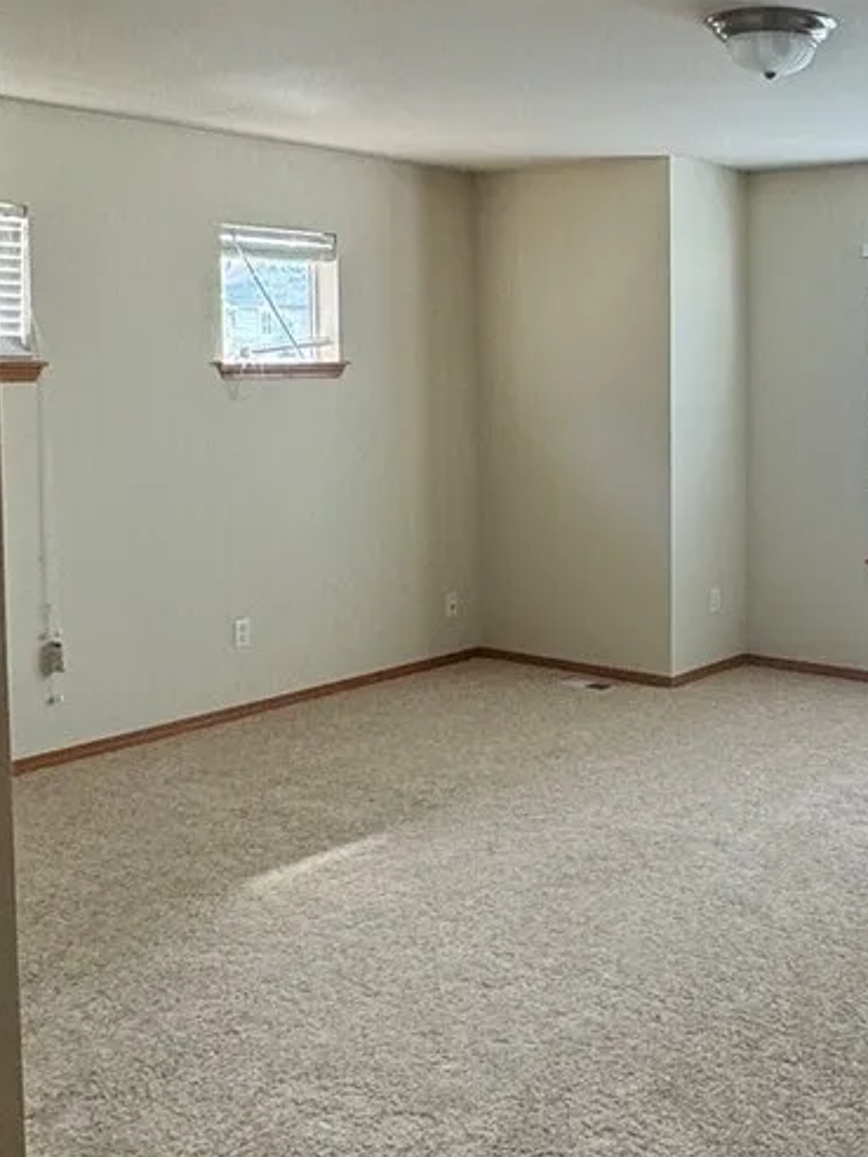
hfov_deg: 33.1
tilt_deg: -2.1
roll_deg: -0.1
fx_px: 1371
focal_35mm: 41
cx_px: 797
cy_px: 447
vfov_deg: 45.5
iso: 100
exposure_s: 1/120
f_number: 2.2
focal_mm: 2.22
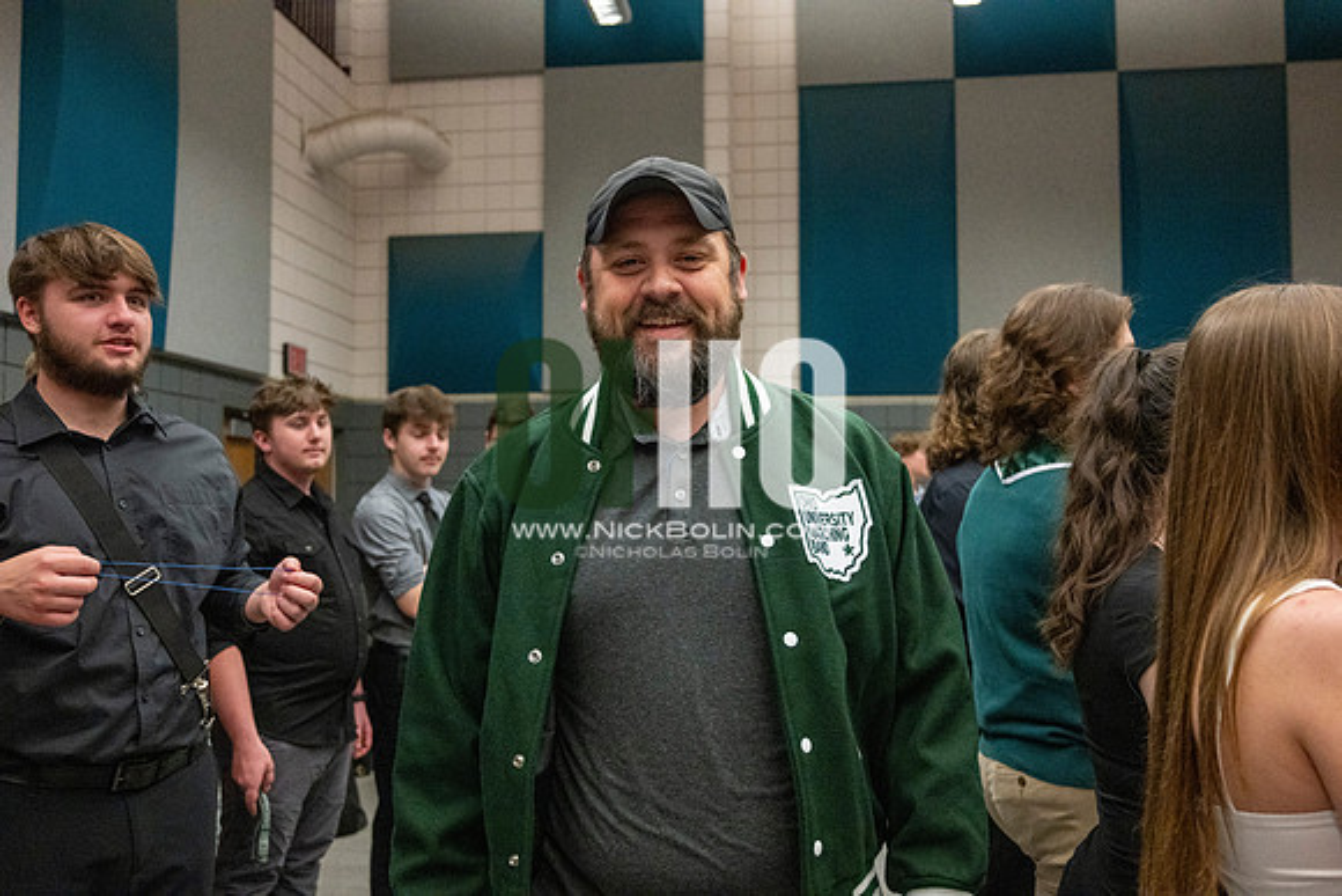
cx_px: 671
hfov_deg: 58.7
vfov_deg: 41.1
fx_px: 1193
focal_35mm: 32
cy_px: 448
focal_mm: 32
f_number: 4
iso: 10000
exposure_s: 1/500
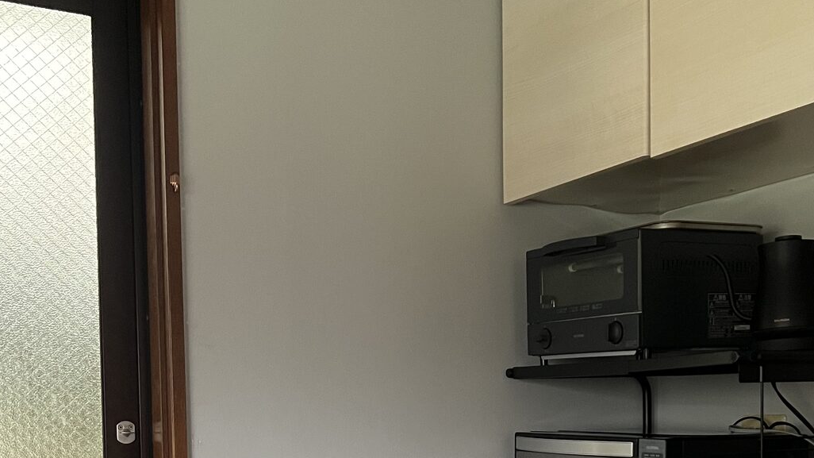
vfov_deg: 21.7
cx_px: 477
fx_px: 1144
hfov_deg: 39.1
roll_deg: +0.4
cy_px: 477
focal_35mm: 53
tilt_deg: -3.4
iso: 400
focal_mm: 5.7
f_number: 1.5
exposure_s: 1/60
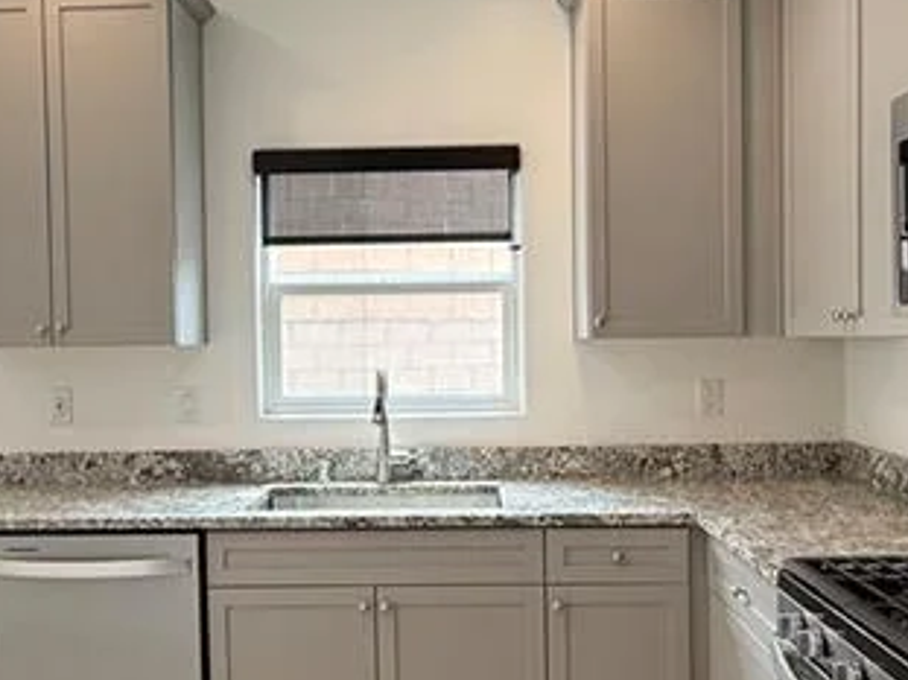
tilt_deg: -1.5
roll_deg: +0.5
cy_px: 365
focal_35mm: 36
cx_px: 447
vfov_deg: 39.6
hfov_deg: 51.4
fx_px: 944
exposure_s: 1/120
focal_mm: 2.22
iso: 125
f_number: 2.2
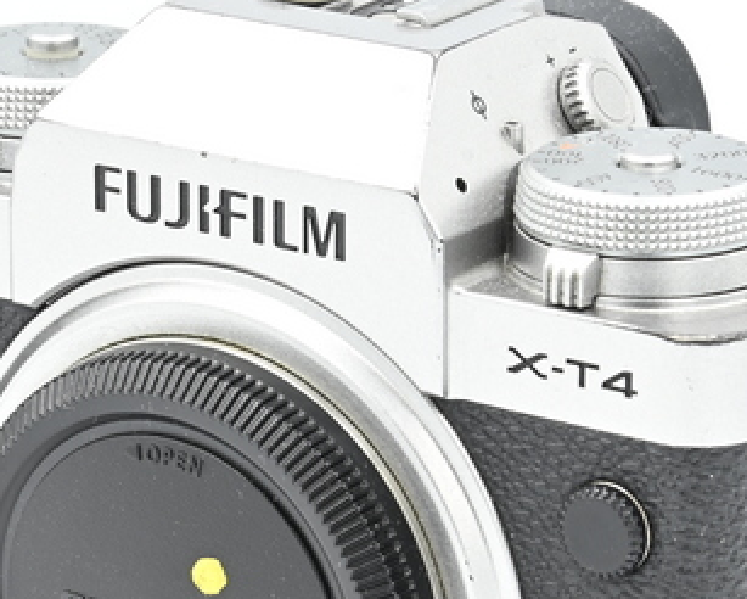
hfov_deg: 9.0
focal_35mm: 214
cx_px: 273
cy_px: 466
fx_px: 4734
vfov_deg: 7.2
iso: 100
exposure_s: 1/6
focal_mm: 70
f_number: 14
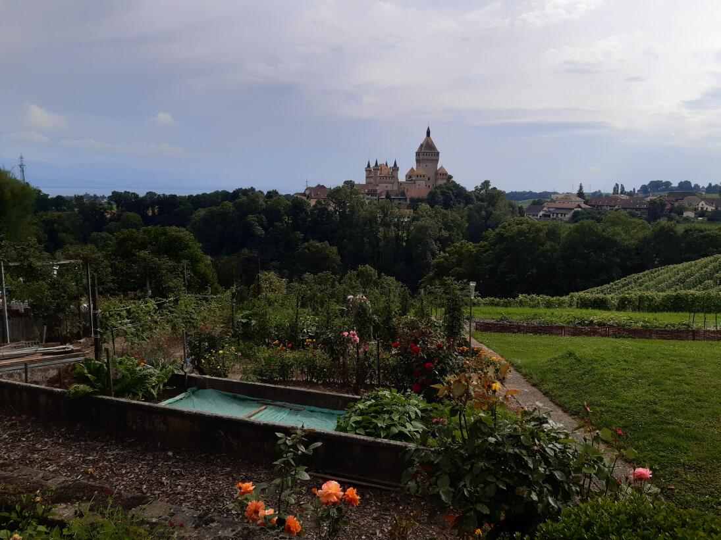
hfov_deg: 67.3
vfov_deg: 53.1
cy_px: 270
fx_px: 541
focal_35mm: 26
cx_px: 360
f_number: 1.7
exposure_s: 1/9615
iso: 40
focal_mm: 3.92
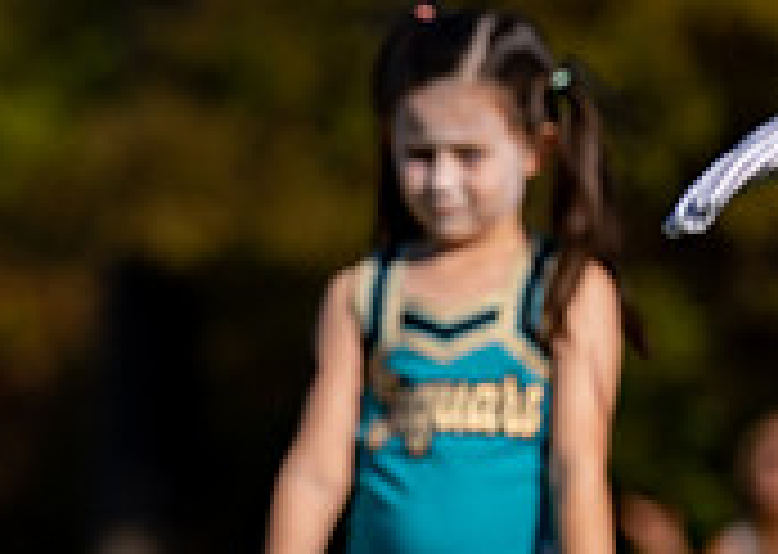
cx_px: -415
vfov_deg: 2.6
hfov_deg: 3.7
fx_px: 12068
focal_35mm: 547
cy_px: 350
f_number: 2.8
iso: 100
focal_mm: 135
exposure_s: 1/5000
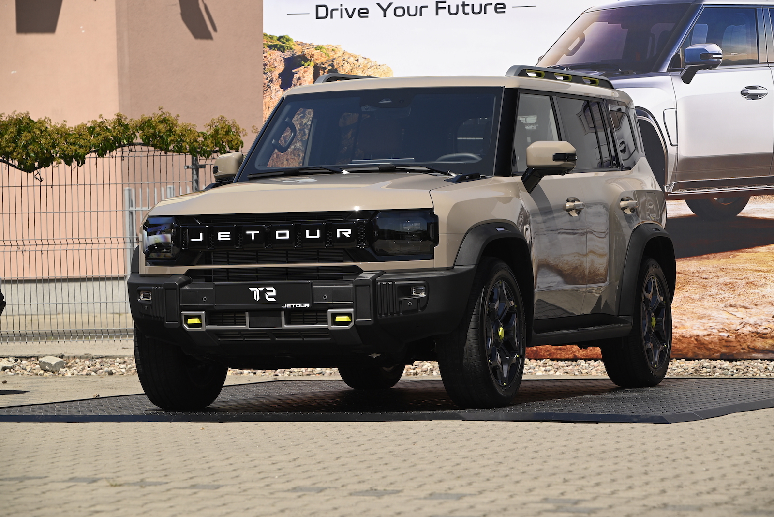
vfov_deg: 8.9
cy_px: 258
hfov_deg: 13.2
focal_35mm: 155
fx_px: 3334
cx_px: 387
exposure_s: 1/250
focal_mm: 155
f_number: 7.1
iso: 200
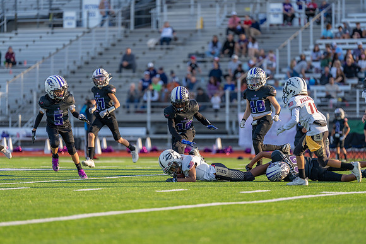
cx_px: 183
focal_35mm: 200
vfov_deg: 6.9
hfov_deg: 10.3
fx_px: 2034
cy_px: 122
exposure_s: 1/1250
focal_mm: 200
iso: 250
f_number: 2.8
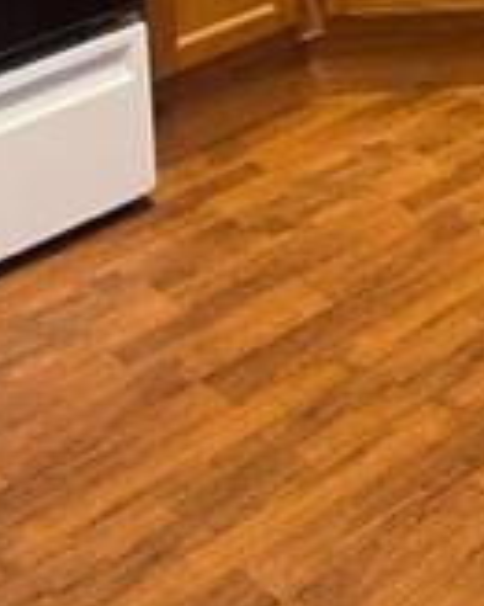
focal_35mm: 99
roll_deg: +1.5
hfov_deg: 14.4
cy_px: -539
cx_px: 746
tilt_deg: -8.2
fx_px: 1774
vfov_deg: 15.9
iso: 400
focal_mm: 5.1
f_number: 1.6
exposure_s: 1/40
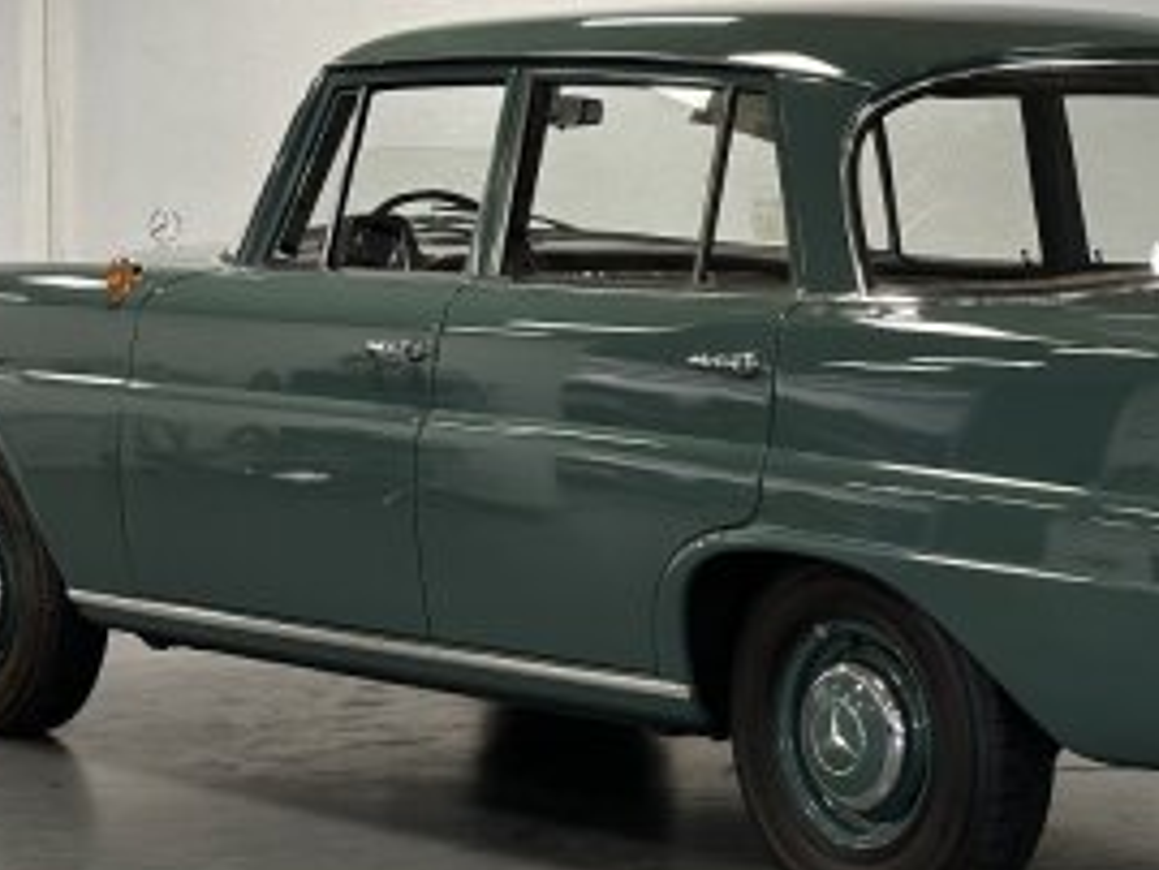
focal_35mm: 114
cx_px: 969
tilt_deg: -4.1
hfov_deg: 17.1
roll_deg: -0.6
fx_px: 3819
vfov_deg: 13.0
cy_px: 409
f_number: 1.78
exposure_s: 1/92
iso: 125
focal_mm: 6.86
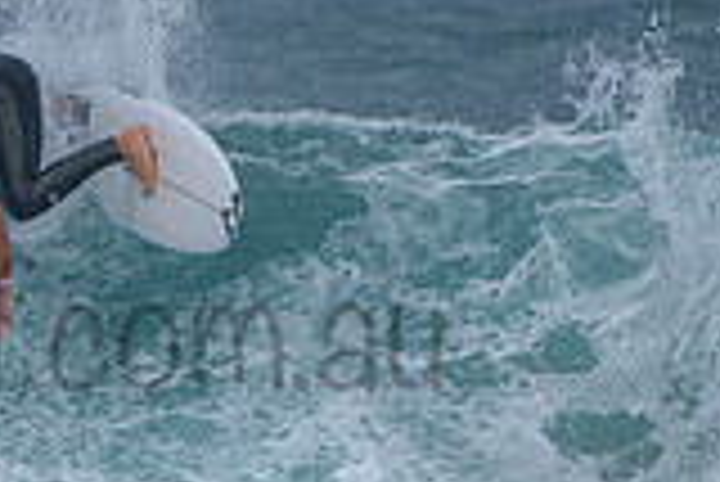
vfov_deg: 0.8
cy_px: 286
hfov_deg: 1.1
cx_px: -32
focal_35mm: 1815
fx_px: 36332
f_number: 5.6
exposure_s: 1/2000
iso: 180
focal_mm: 500
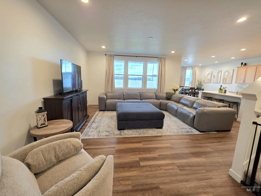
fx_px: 98
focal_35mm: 13
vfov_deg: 89.9
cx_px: 130
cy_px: 98
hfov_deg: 106.2
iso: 320
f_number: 1.9
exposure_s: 1/120
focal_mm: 2.2
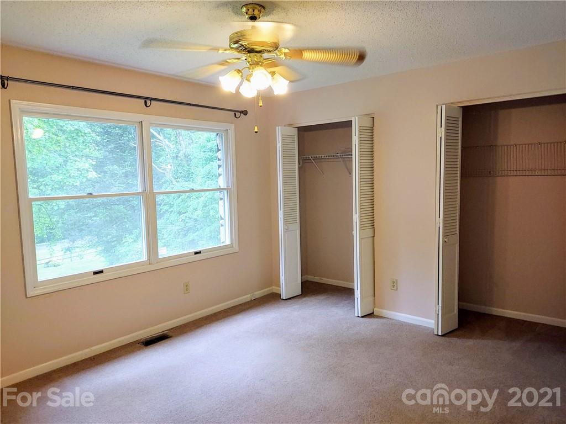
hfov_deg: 69.4
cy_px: 212
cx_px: 283
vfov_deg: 54.9
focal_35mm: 25
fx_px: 409
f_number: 2
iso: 100
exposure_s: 1/60
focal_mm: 4.6
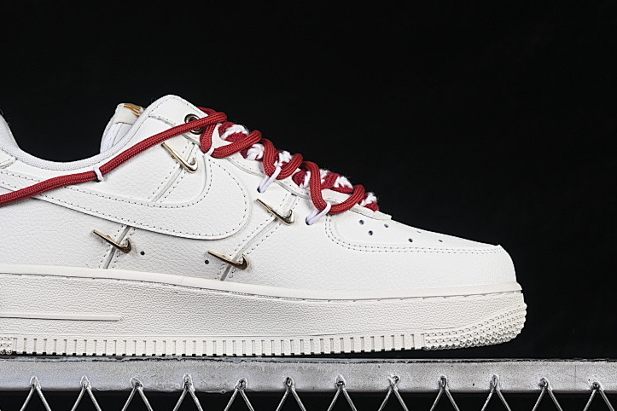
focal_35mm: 112
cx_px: 218
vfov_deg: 12.2
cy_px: 167
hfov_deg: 18.2
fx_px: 1919
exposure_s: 1/80
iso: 160
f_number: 8
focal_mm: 50
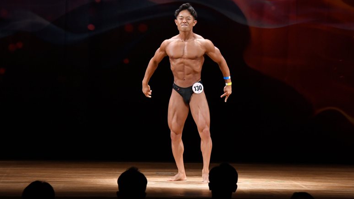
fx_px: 2140
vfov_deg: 5.3
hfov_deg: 9.5
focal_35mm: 228
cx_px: 177
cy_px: 88
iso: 3200
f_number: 5.6
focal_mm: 145
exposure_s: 1/400
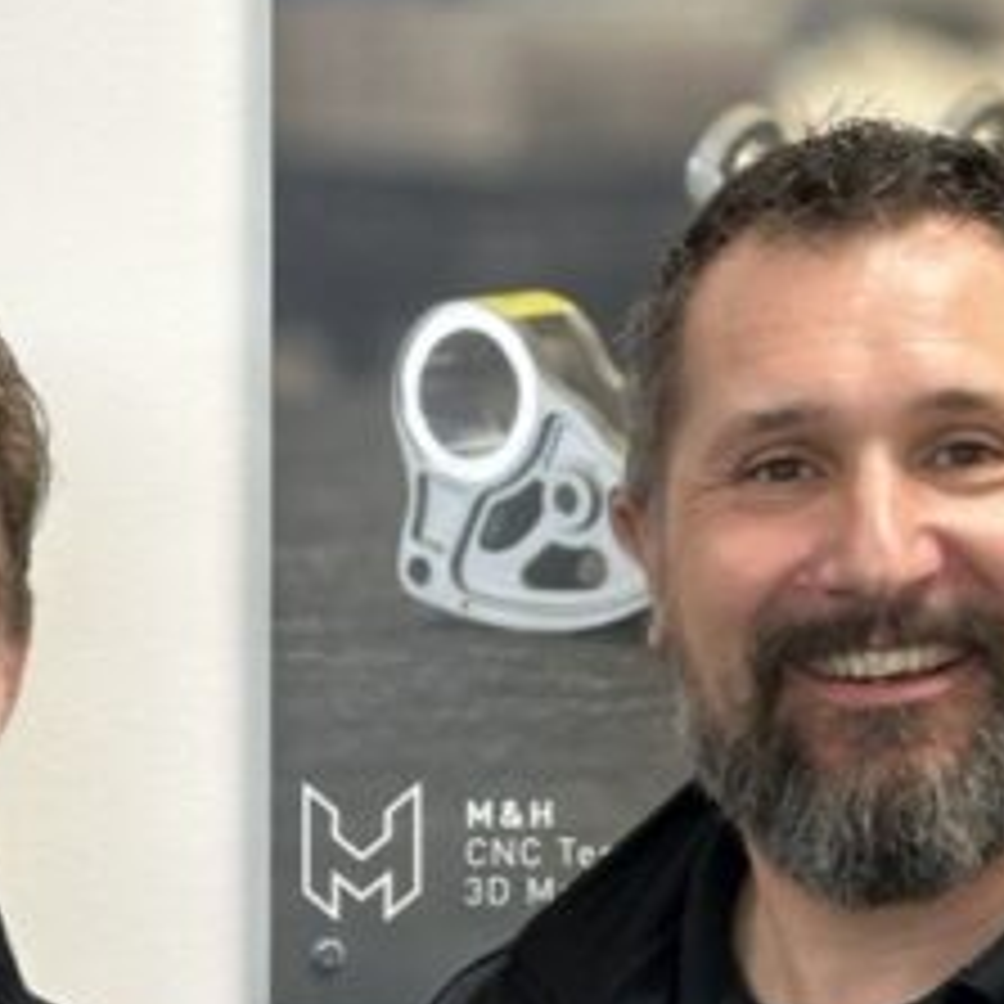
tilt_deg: -0.5
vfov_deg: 8.9
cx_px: -180
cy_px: 1130
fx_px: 6399
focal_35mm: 195
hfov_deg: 8.9
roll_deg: -0.5
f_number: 1.78
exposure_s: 1/50
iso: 80
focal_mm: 6.86
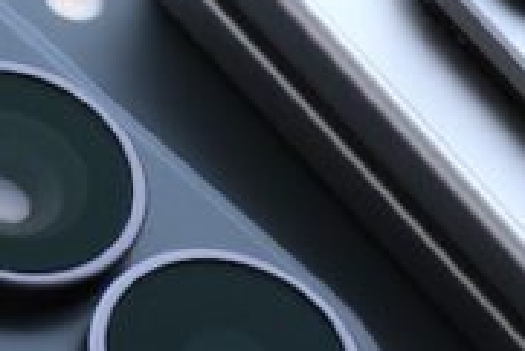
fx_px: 8012
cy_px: 145
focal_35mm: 549
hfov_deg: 3.8
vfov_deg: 2.5
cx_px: 481
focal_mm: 55
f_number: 6.4
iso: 400
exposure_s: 1/125
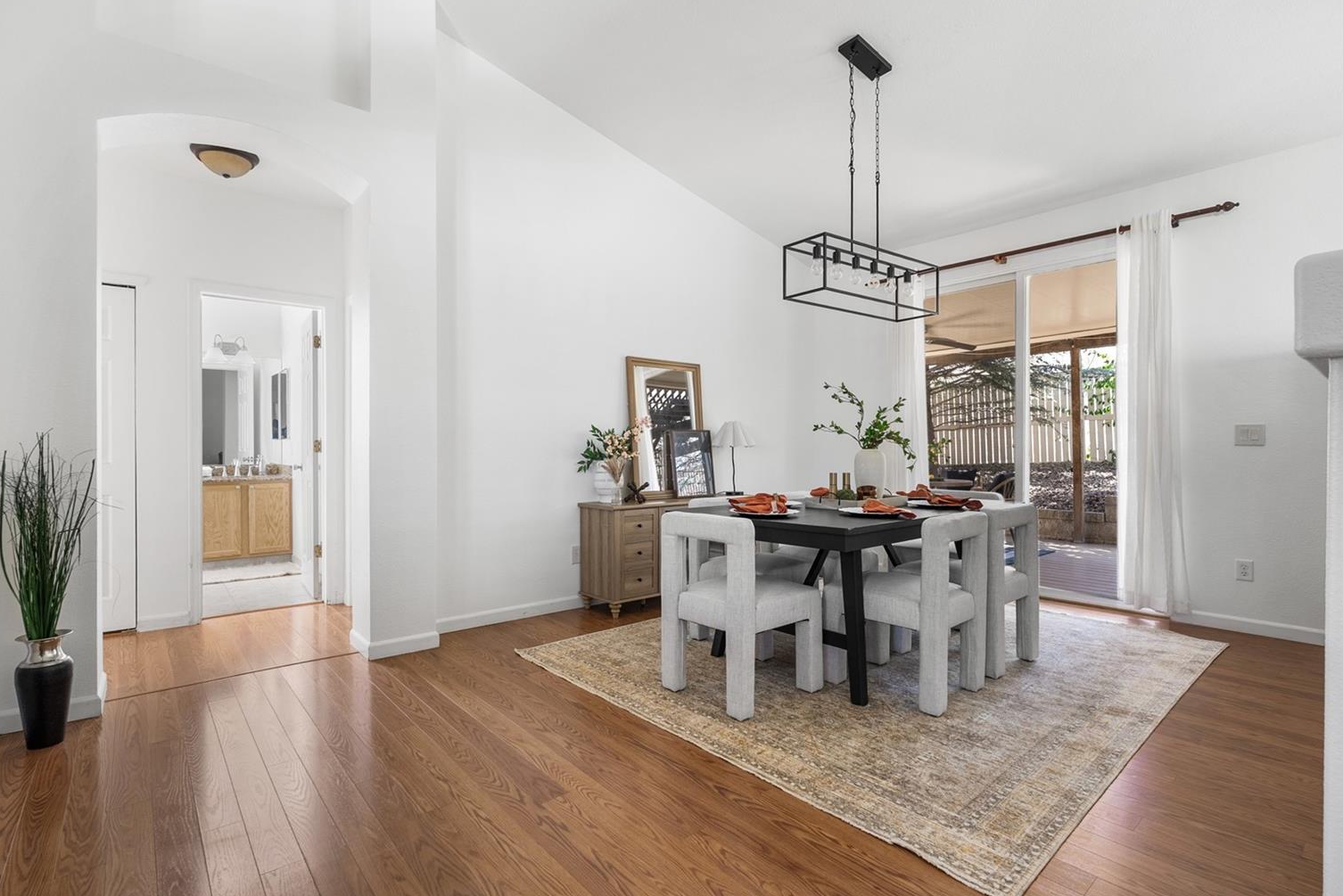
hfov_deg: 93.2
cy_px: 454
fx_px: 634
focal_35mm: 17
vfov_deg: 70.5
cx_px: 634
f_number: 8
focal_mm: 16
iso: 200
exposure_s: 1
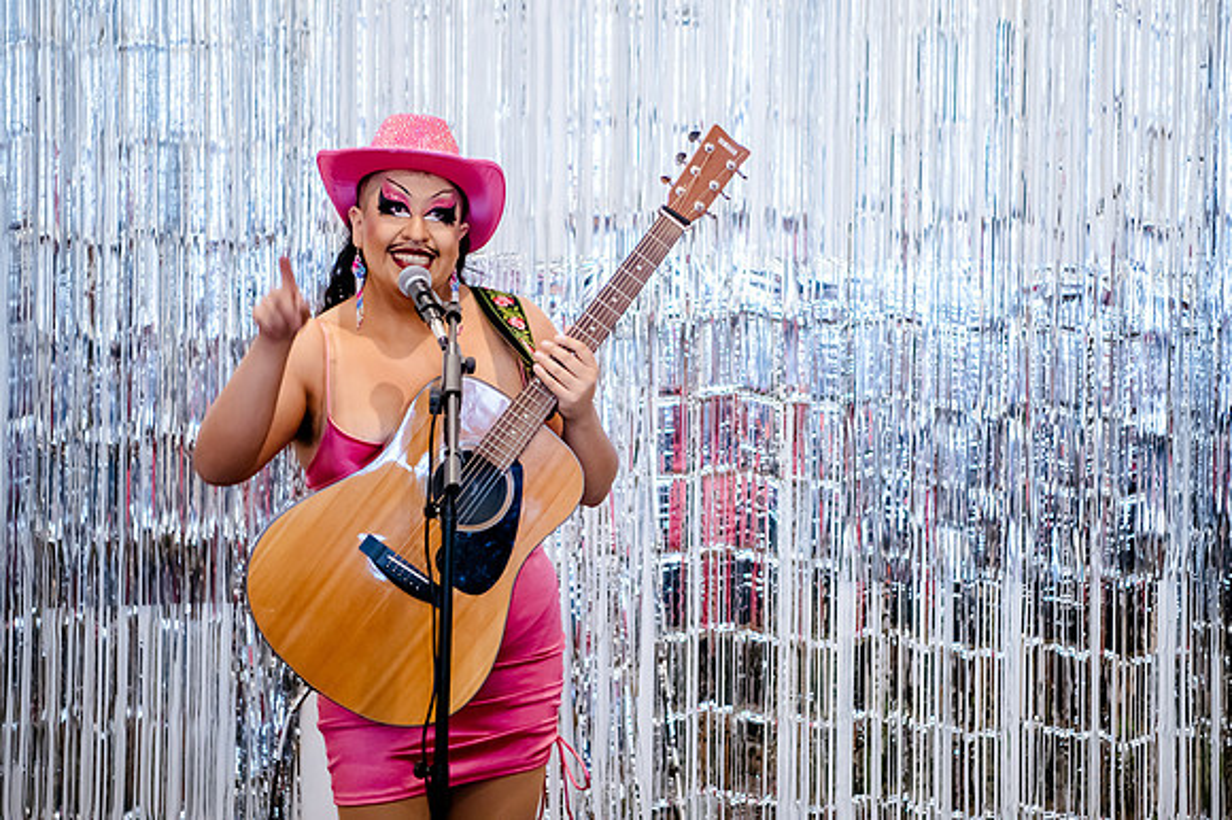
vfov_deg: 17.0
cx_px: 685
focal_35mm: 80
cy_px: 351
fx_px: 2740
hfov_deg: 25.3
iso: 5000
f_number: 2.8
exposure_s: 1/60
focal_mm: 70
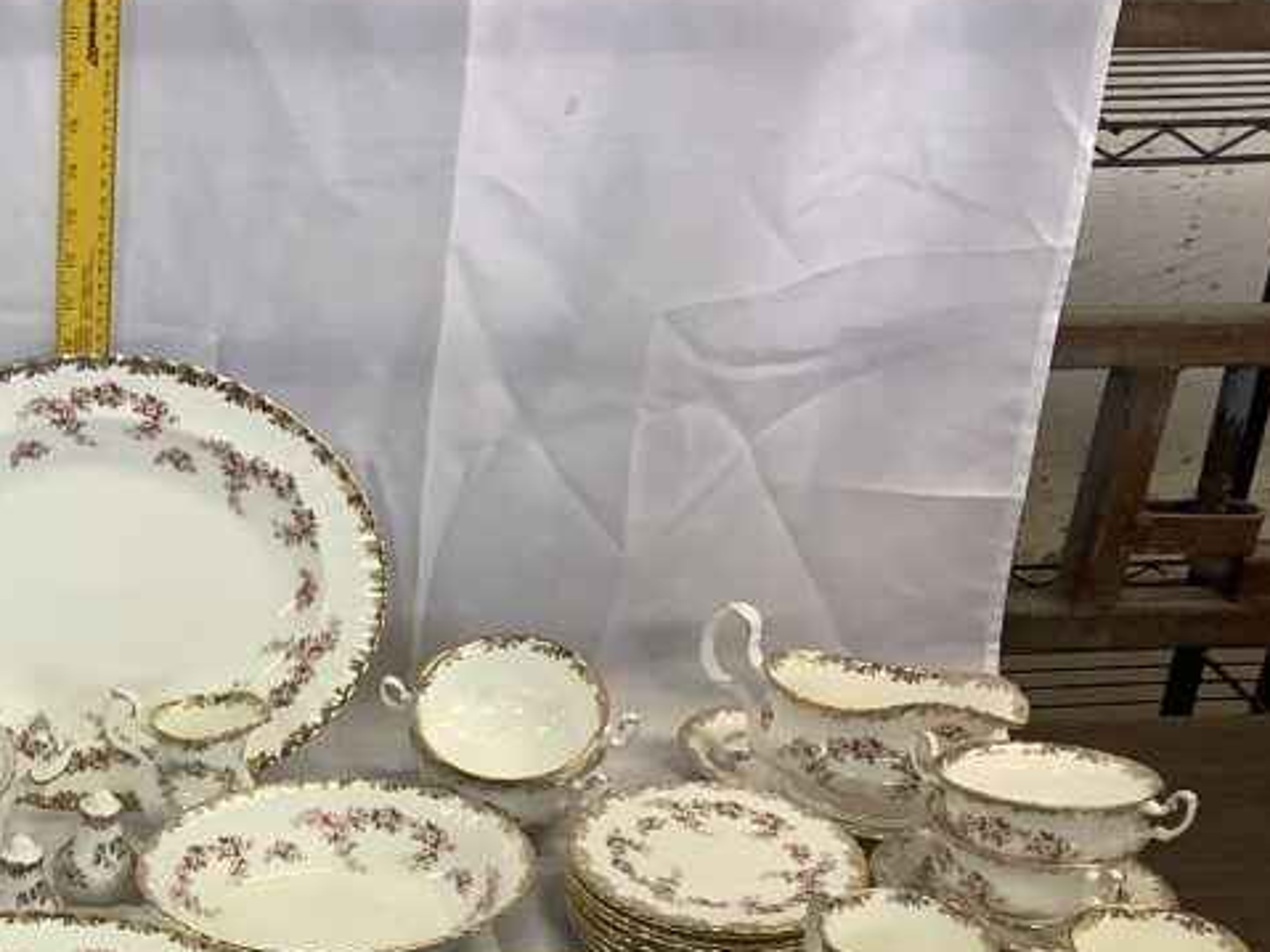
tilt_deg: -32.8
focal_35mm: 69
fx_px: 2531
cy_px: 939
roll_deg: +1.2
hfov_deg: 26.7
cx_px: 7
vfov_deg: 20.6
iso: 100
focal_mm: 3.3
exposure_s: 1/60
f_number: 2.4
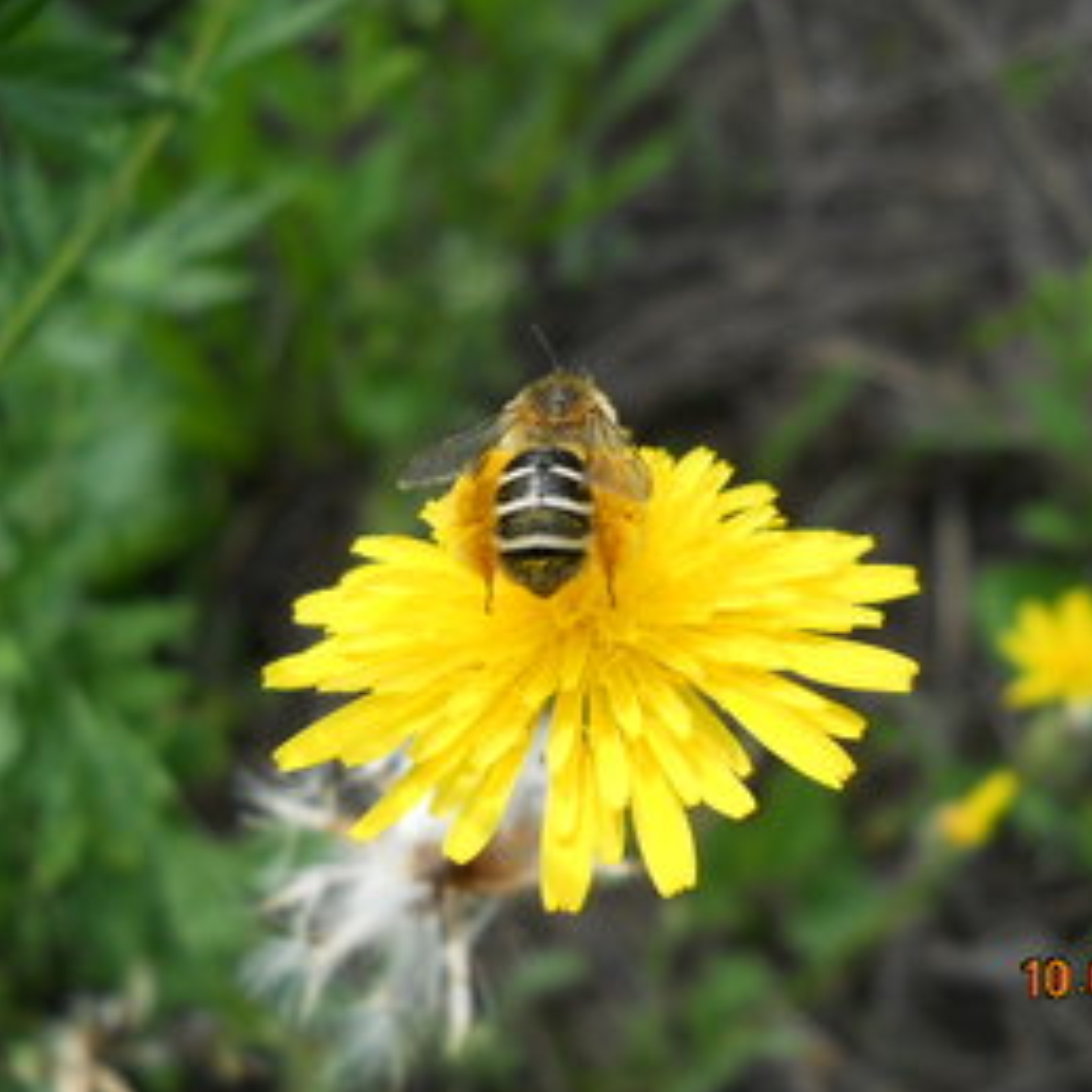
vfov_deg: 34.7
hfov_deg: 34.4
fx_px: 1749
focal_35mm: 49
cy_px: 542
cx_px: 713
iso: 80
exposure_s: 1/320
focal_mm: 6.72
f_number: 3.1
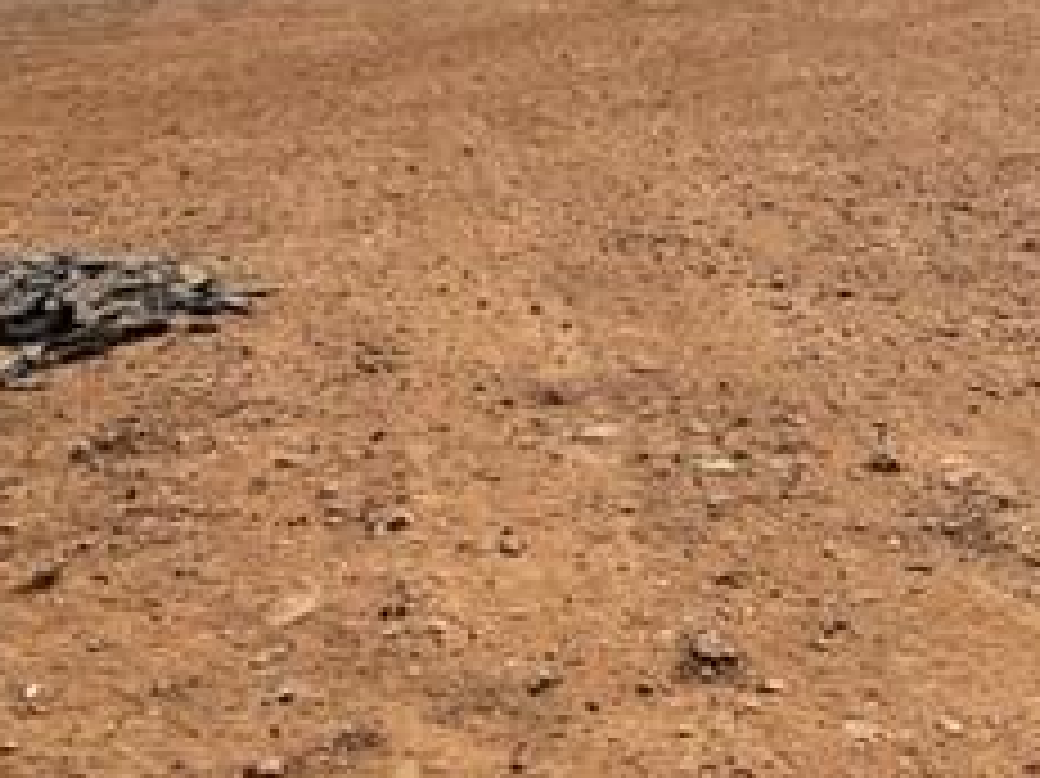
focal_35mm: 72
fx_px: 2162
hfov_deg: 26.0
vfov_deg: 19.3
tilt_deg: +0.9
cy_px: -157
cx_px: 968
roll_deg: +2.0
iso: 32
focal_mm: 4.2
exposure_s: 1/10753
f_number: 1.6
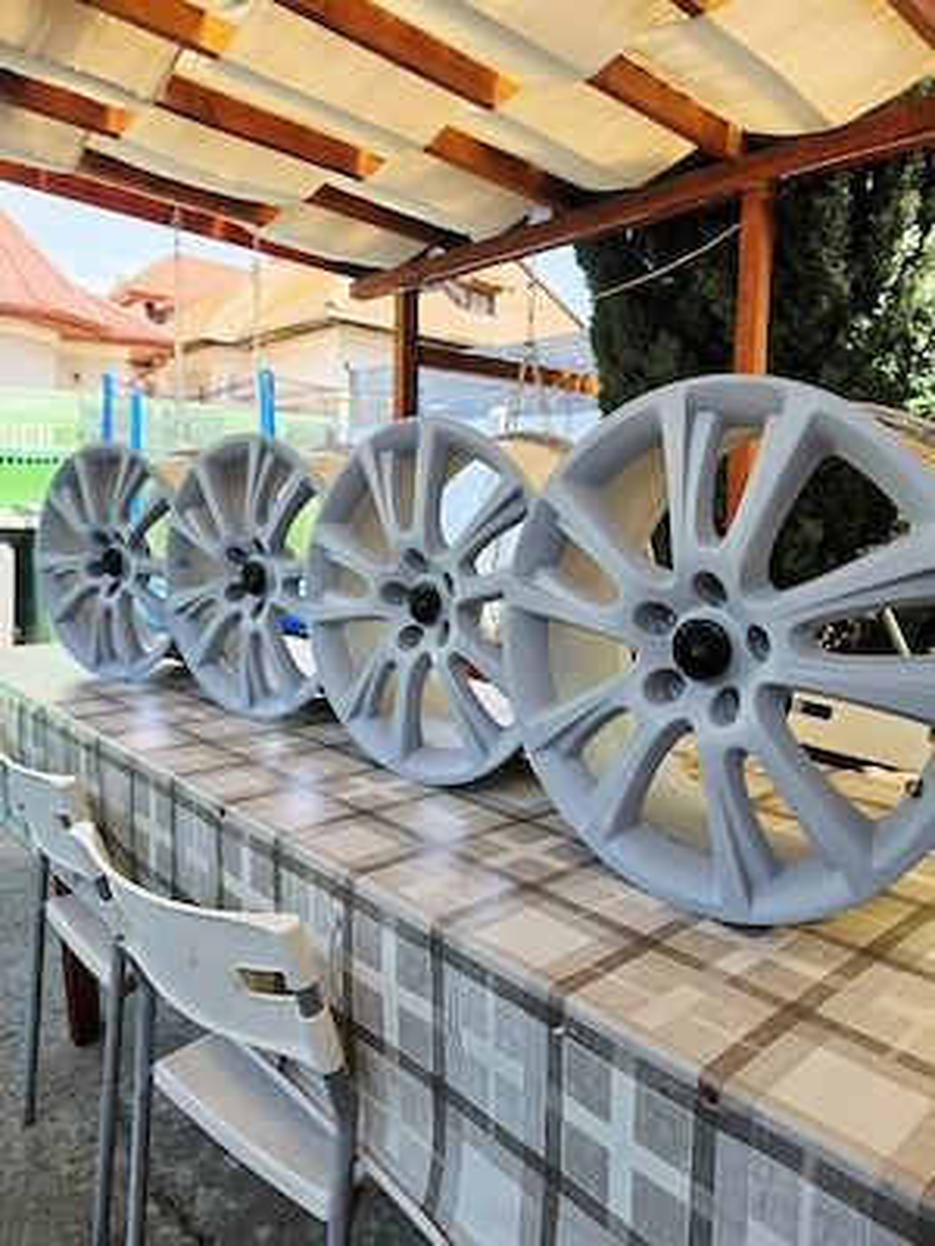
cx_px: 468
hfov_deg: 58.9
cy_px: 623
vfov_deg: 73.9
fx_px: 828
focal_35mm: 23
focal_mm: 6.5
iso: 64
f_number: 1.4
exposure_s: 1/2000
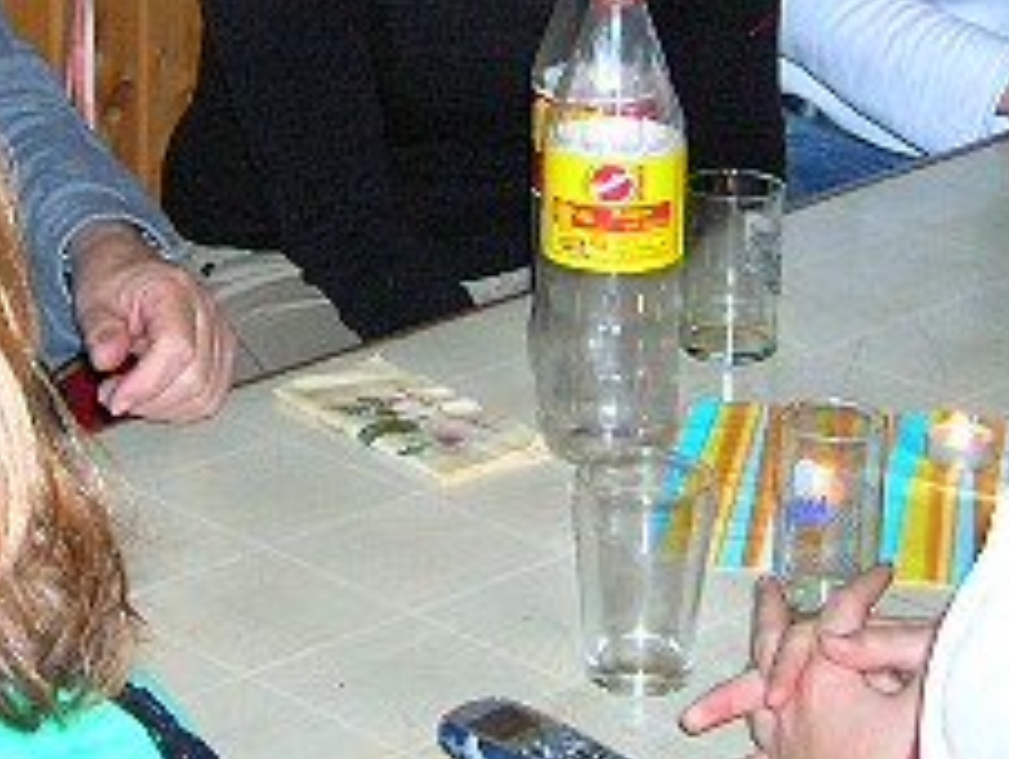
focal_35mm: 122
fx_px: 3560
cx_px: 254
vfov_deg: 11.8
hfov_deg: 16.1
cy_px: -232
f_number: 3.2
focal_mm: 7.7
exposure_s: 1/60.1
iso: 200
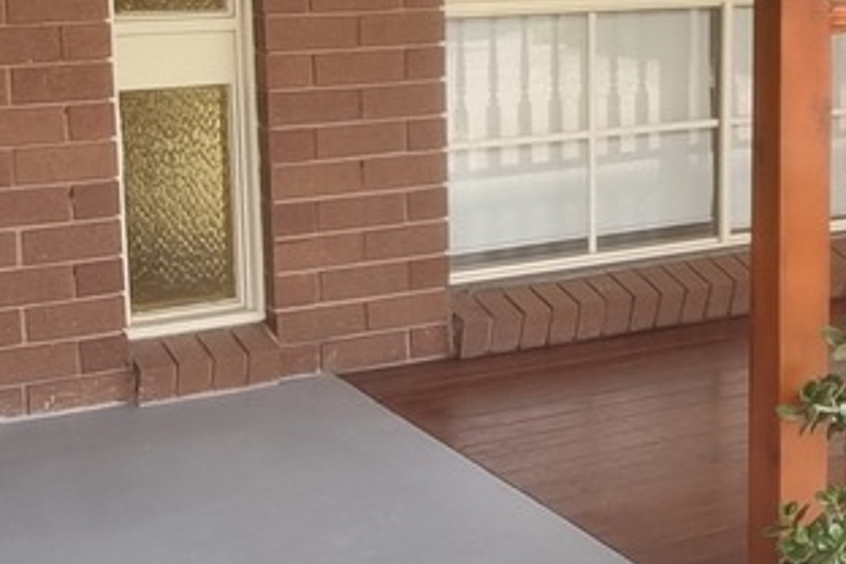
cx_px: 678
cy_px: 178
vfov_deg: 20.8
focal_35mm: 65
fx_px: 1527
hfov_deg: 30.2
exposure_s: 1/50
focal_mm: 2.2
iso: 64
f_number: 2.2
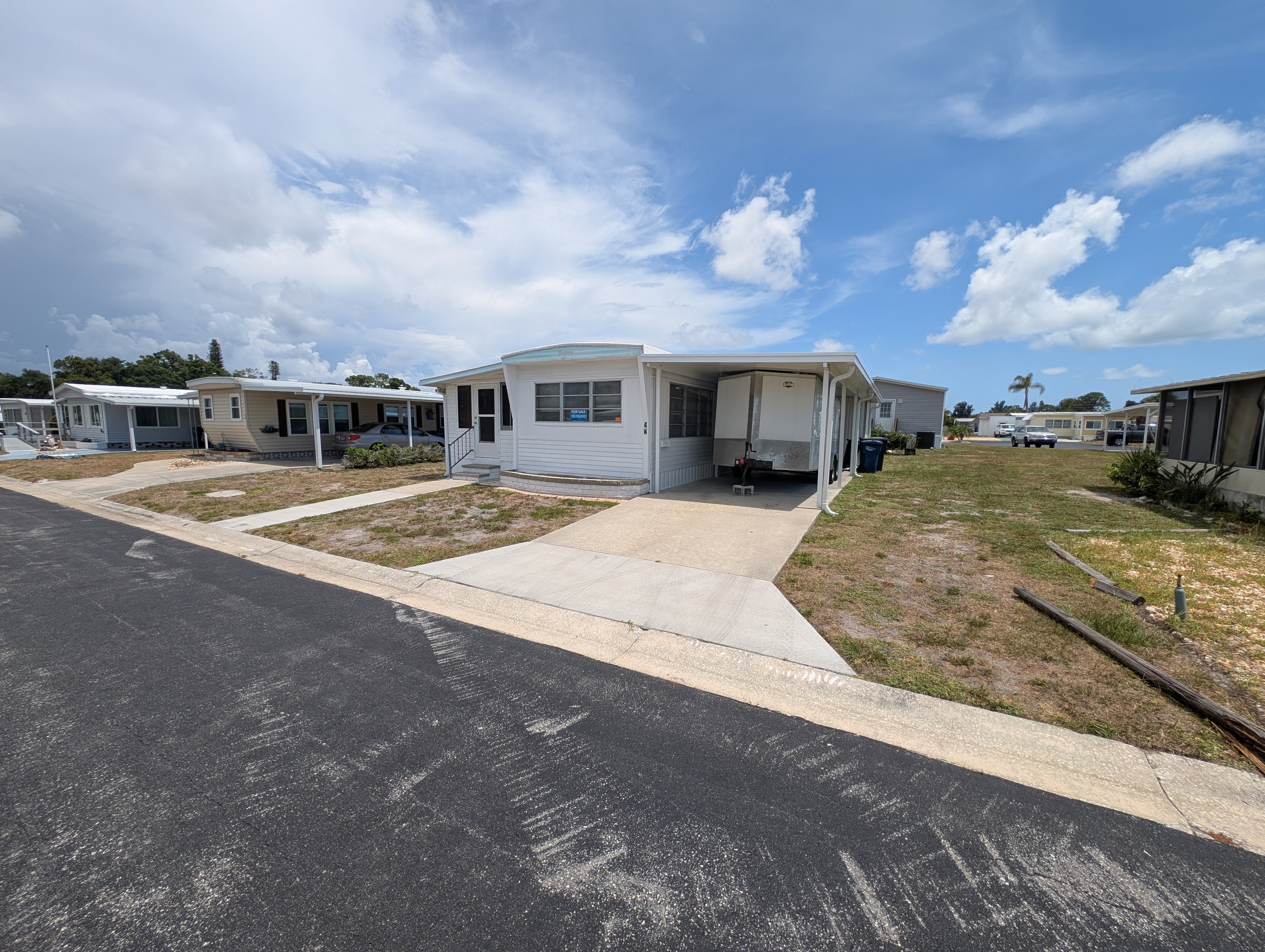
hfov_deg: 110.5
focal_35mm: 12
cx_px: 632
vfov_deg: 94.6
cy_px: 476
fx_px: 439
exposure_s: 1/2242
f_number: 1.95
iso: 42
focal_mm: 2.23
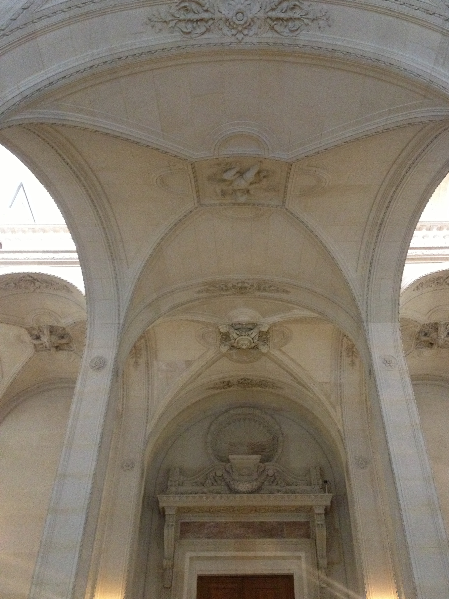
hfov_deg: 37.7
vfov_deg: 49.0
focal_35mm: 38
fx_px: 657
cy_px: 303
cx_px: 244
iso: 400
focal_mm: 4.28
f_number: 2.4
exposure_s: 1/20
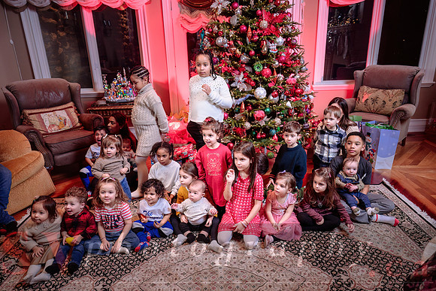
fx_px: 313
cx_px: 218
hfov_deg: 69.7
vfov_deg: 49.8
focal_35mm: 26
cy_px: 155
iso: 200
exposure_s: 1/60
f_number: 4.5
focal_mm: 24
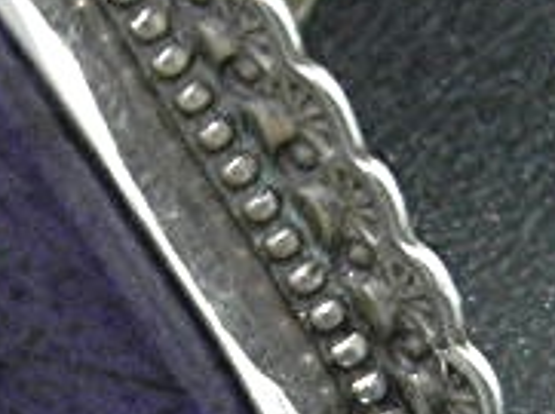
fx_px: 4368
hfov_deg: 7.2
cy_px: 104
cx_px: -40
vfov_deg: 5.4
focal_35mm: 273
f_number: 8.6
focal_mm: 13.9
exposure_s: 1/30
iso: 800
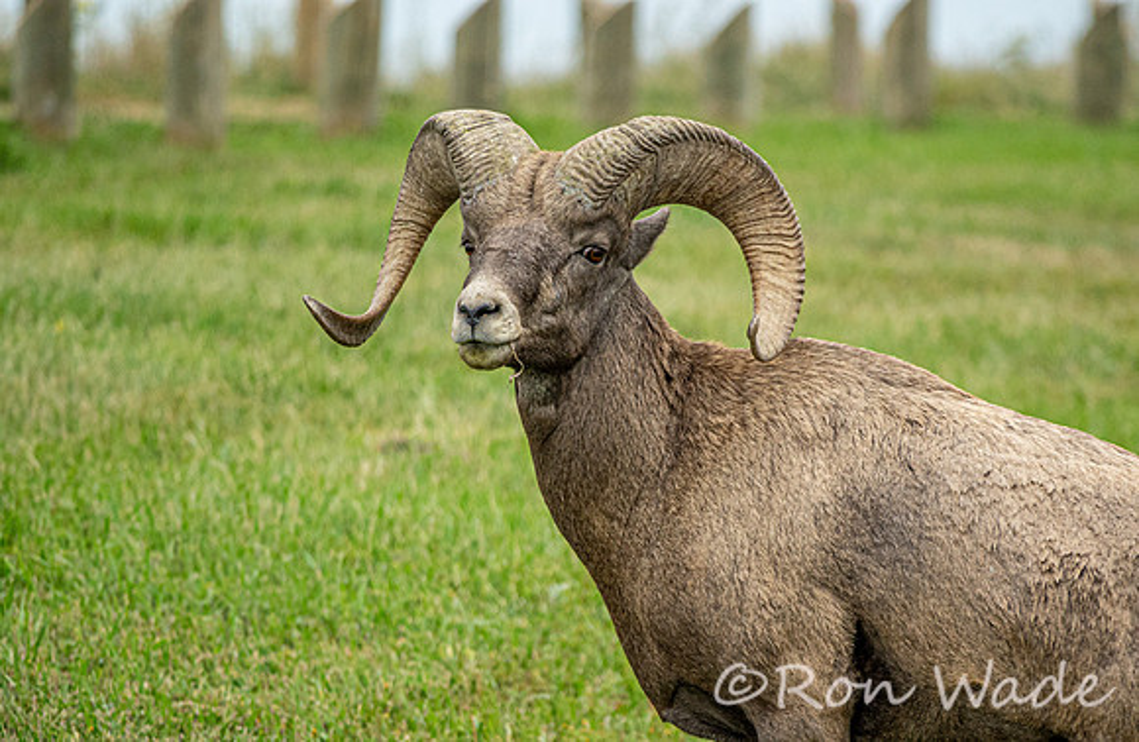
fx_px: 21007
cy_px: 420
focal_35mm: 669
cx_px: 630
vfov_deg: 2.0
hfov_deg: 3.1
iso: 400
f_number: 4
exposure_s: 1/500
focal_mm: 220
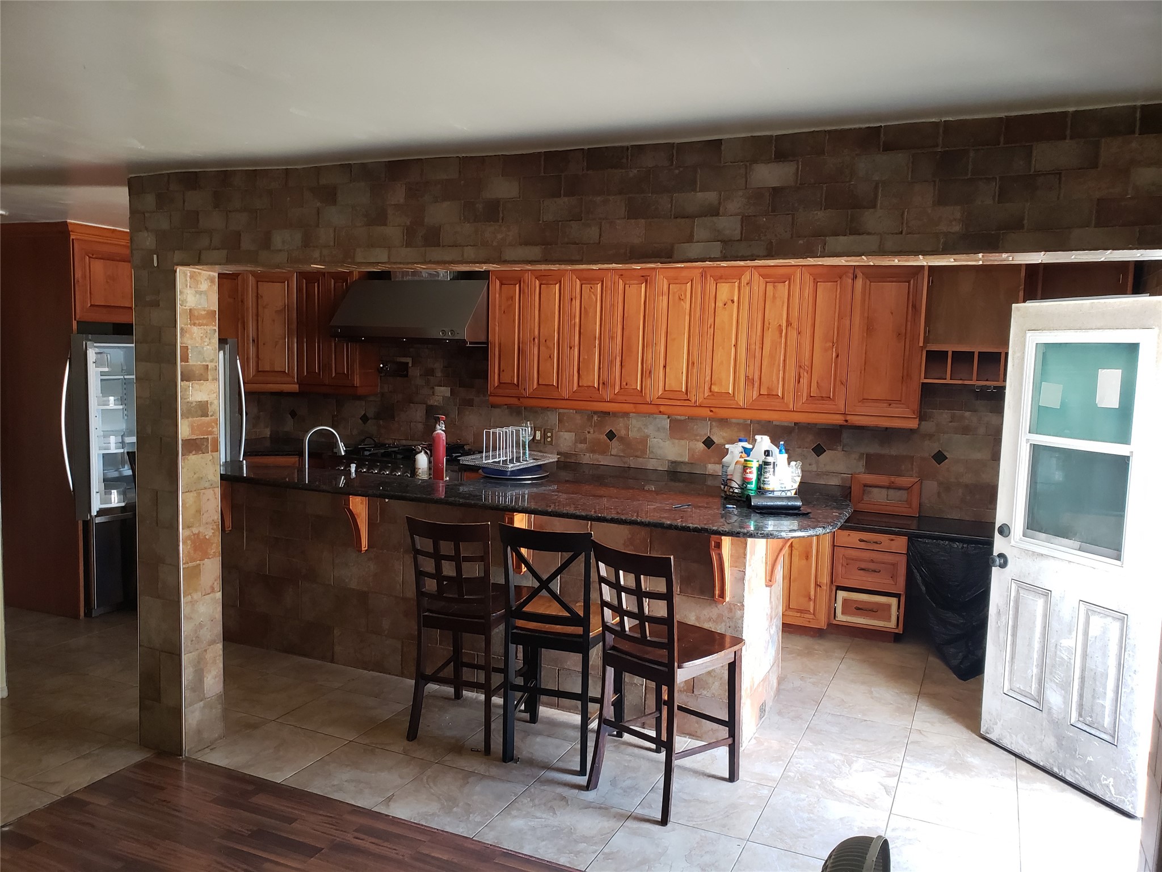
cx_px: 581
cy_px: 436
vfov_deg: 53.1
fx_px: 873
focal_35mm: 26
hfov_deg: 67.3
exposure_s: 1/41
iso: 250
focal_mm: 4.3
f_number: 2.4
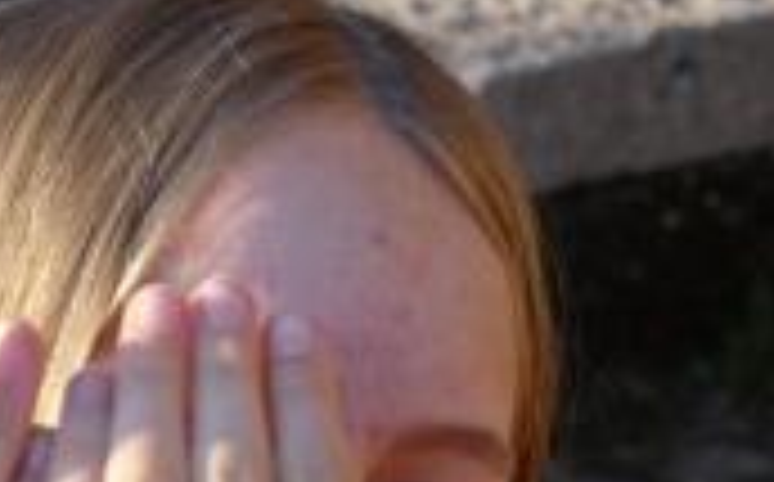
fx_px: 6341
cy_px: 414
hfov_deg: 7.0
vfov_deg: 4.3
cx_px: 252
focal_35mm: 301
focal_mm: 21.9
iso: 160
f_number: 5.1
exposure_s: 1/125
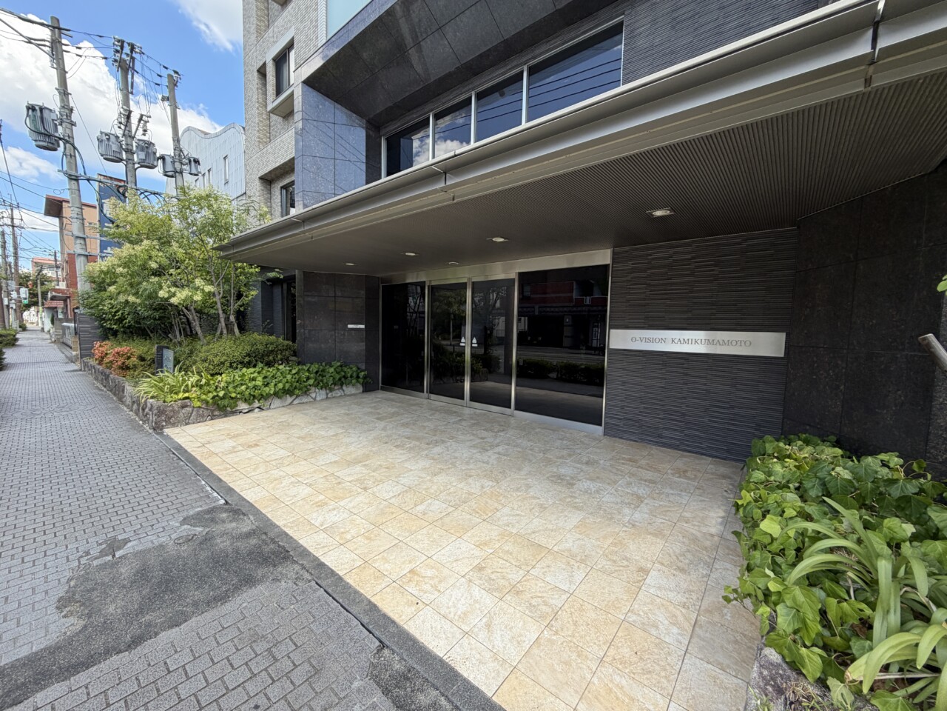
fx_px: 383
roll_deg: -0.9
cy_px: 356
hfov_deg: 102.1
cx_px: 474
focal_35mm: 14
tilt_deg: -4.1
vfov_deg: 85.7
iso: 50
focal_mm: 2.22
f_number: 2.2
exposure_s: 1/349
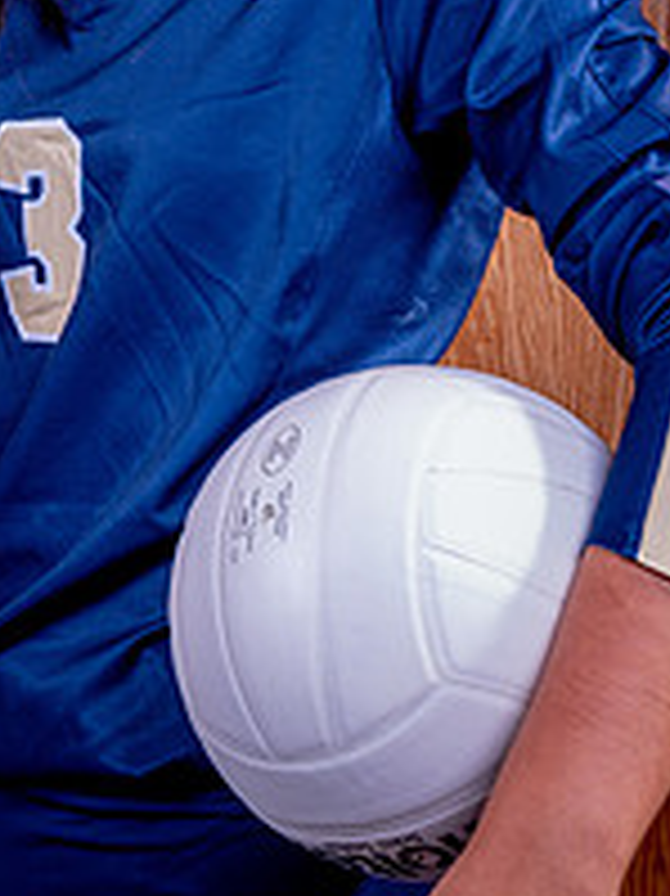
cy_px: 68
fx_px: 2816
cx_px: 56
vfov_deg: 17.7
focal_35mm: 109
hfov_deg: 13.4
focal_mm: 50
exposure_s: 1/125
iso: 100
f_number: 10
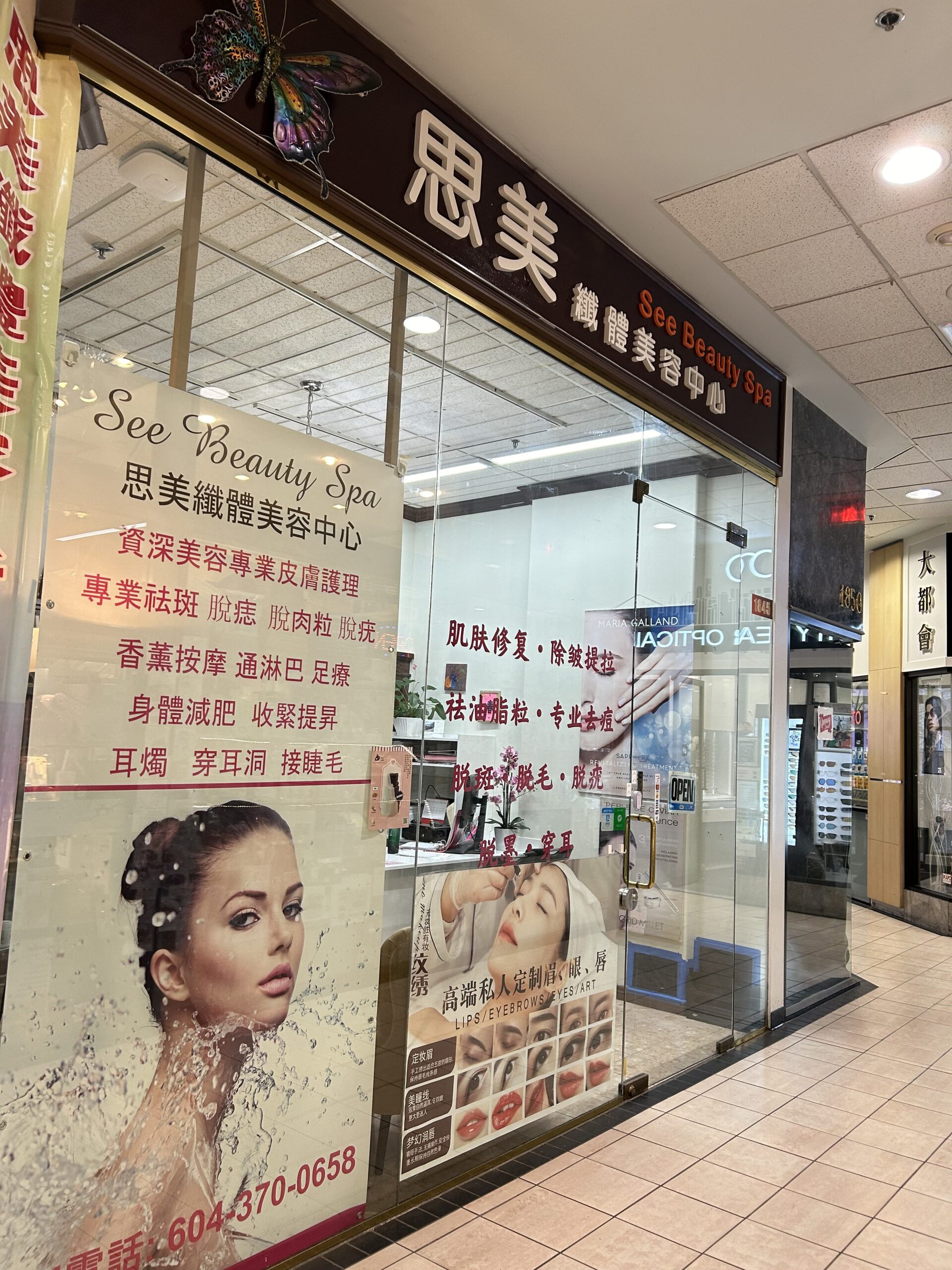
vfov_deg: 67.3
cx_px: 476
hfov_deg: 53.1
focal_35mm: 26
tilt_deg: +5.5
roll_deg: -3.3
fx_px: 953
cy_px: 635
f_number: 1.5
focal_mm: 5.7
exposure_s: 1/60
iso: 100
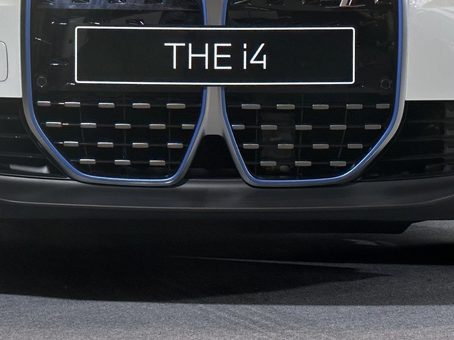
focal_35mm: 117
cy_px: -44
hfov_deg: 16.8
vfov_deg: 12.4
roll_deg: -0.7
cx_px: 169
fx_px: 1534
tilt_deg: +0.9
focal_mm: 6.86
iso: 64
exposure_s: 1/803
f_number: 1.78
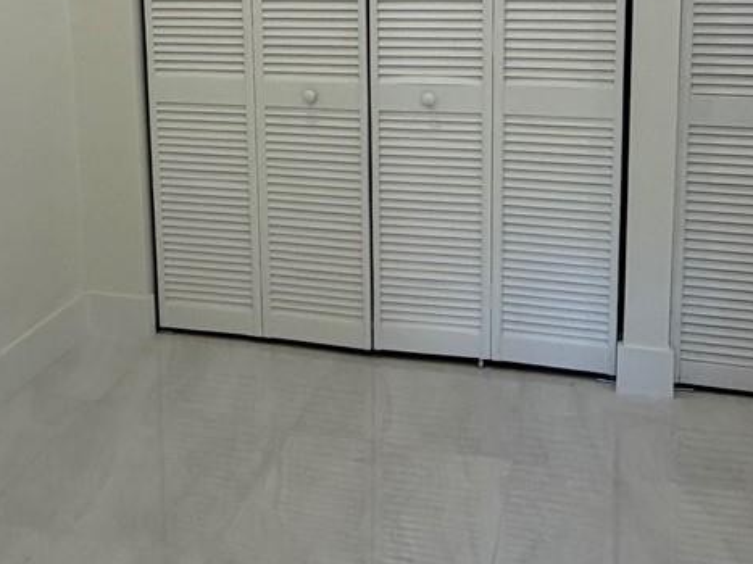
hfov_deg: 39.5
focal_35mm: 48
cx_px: 293
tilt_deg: -9.4
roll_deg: +1.8
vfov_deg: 29.1
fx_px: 1044
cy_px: 64
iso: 125
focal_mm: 2.22
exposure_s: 1/121
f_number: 2.2
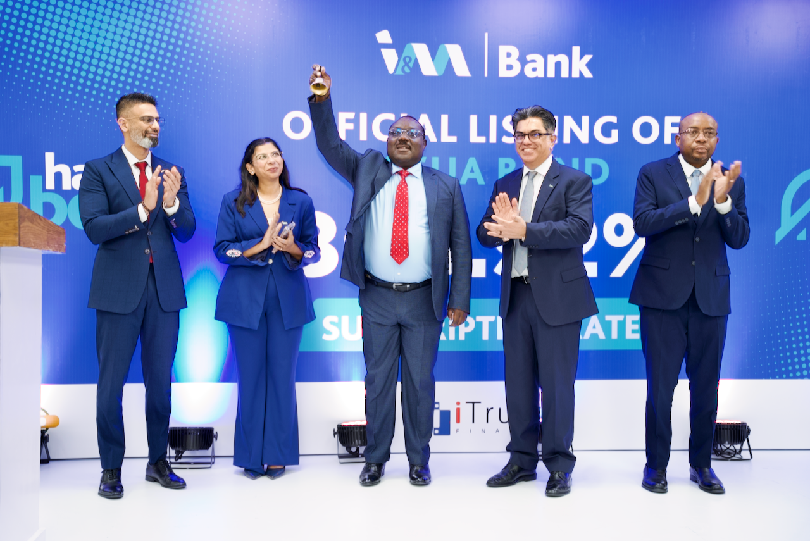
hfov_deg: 47.6
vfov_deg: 32.8
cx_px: 405
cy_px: 270
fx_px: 918
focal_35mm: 41
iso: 1000
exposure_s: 1/125
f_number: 2.8
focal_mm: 40.8
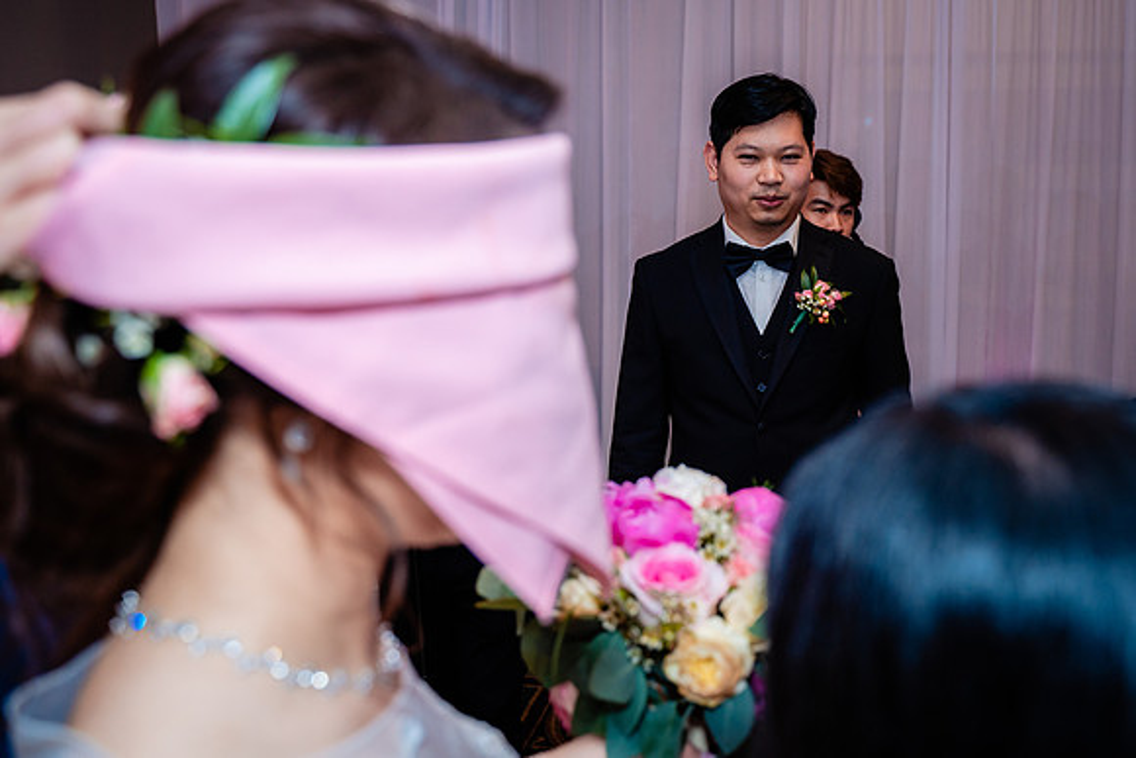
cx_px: 640
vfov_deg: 34.7
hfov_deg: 50.2
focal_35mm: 38
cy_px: 331
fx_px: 1210
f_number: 3.5
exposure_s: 1/160
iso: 640
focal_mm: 34
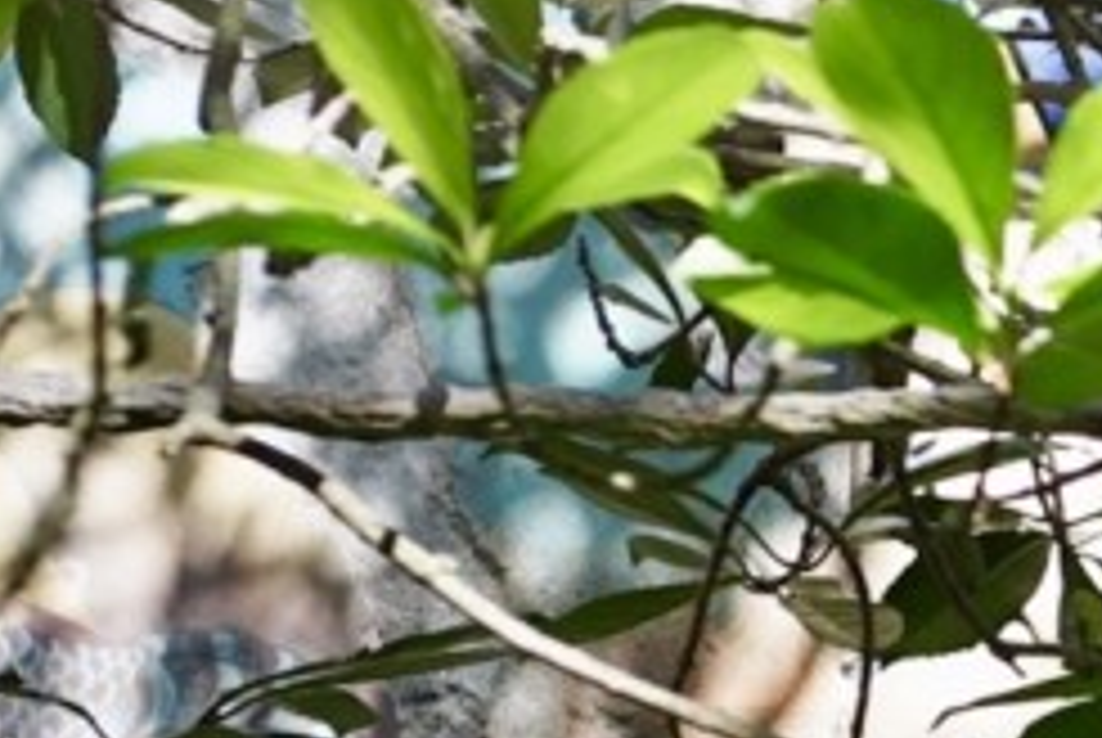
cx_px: 2433
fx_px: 7509
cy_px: 963
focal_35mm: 245
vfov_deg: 5.6
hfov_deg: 7.9
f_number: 4
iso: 160
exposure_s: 1/160
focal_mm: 50
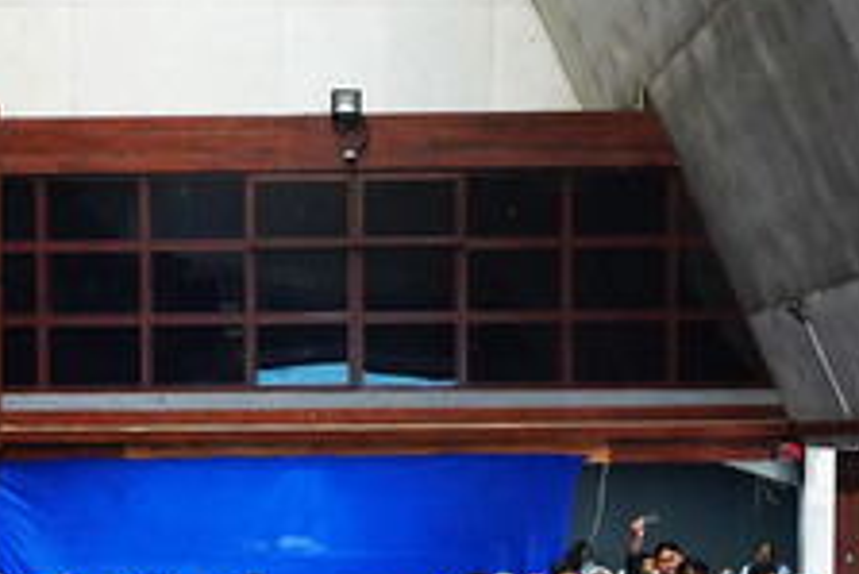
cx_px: 258
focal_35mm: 94
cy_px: 597
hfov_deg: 21.5
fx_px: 2244
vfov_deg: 14.3
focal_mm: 35
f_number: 4.5
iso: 3200
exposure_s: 1/80
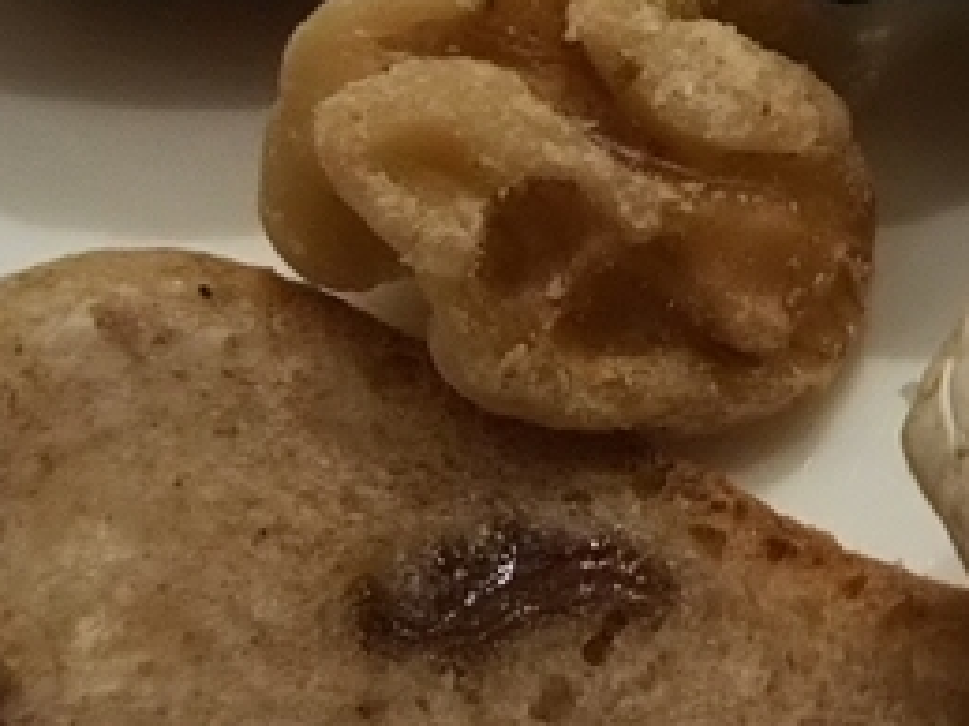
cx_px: 1253
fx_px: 3889
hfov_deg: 13.7
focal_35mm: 139
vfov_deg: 10.5
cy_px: -123
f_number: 2.2
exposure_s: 1/30
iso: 50
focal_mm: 4
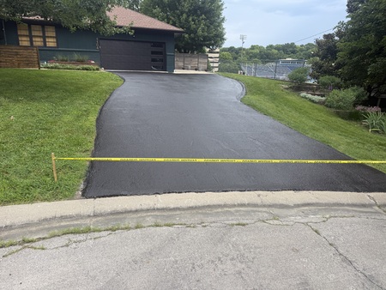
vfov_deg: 56.9
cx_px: 193
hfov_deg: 71.6
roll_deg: -1.7
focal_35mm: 24
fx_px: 268
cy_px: 145
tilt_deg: -15.7
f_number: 1.78
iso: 80
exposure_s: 1/1653
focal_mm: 6.76
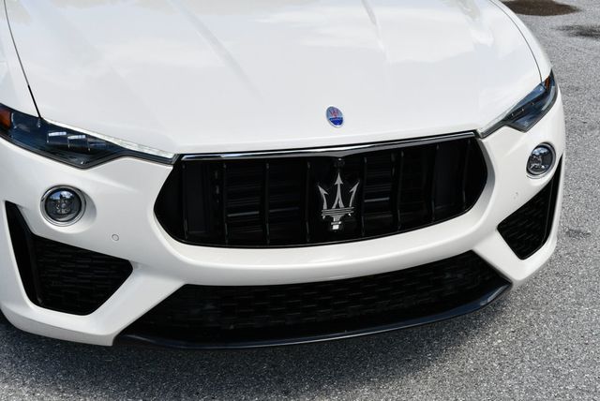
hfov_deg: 35.6
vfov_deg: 24.2
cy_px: 200
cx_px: 300
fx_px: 934
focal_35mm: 56
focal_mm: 28
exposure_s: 1/250
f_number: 8
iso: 140
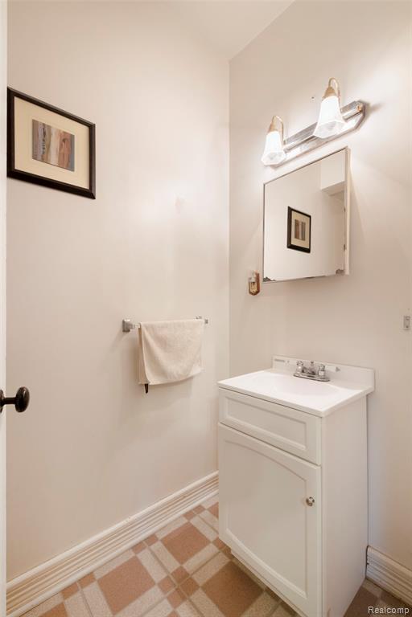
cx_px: 206
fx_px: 257
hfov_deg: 77.3
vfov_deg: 100.4
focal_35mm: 15
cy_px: 308
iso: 400
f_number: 8
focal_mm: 10
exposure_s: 1/20
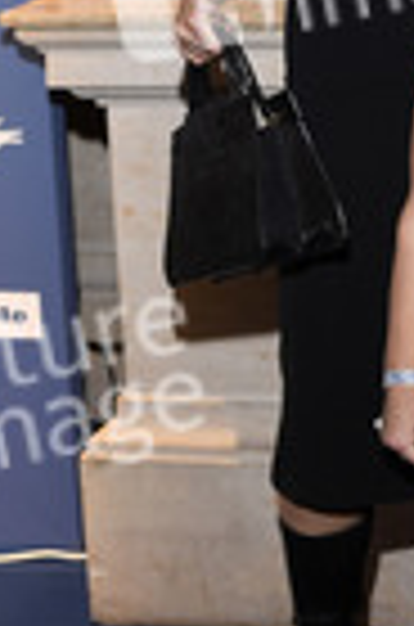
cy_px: 180
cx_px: 464
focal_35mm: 127
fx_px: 2202
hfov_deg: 10.6
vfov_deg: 16.1
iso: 1250
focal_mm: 44
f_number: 3.2
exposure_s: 1/320
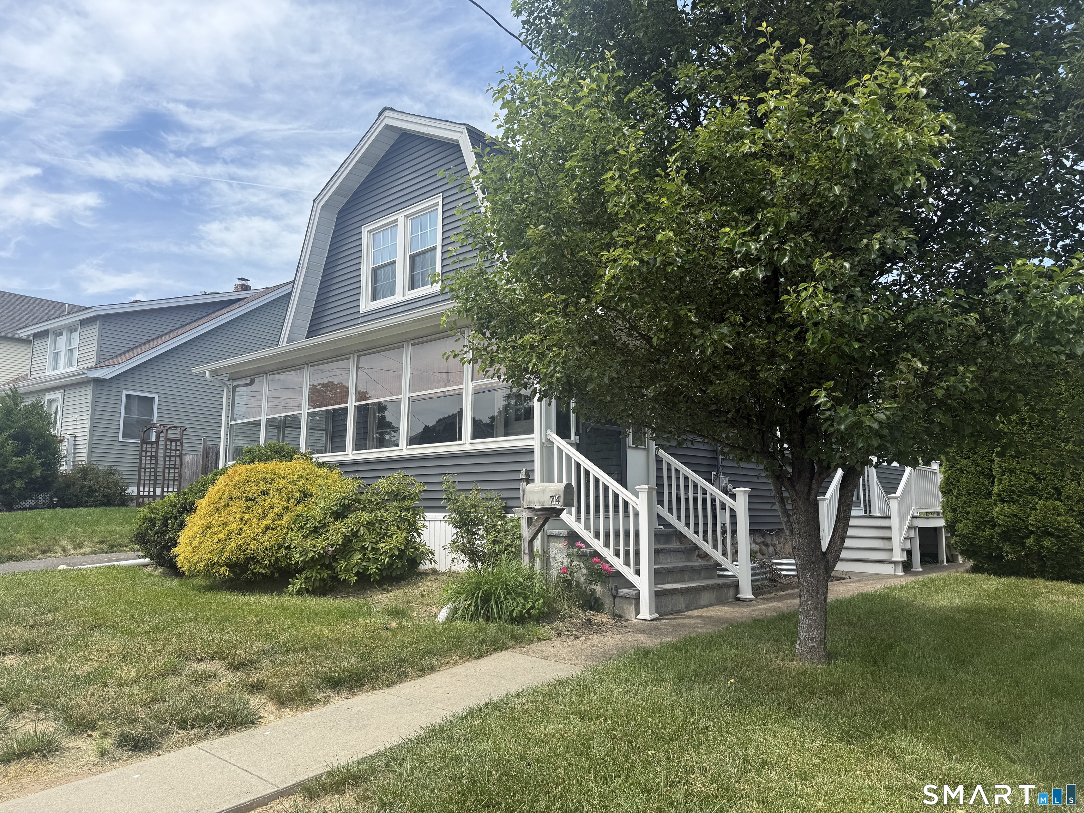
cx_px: 542
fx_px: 752
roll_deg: -0.7
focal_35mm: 24
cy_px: 406
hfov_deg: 71.6
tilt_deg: +8.0
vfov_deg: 56.8
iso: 80
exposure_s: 1/2703
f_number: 1.78
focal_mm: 6.76
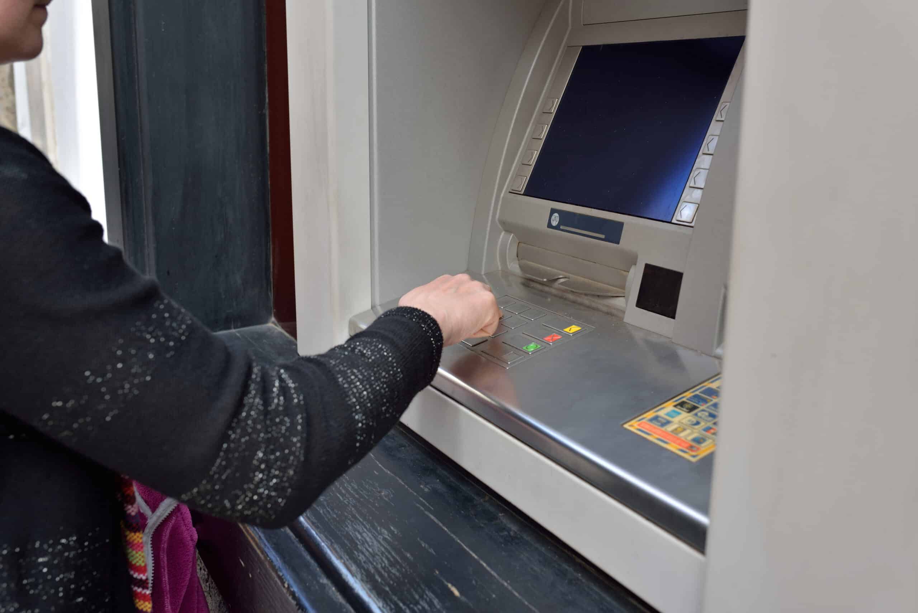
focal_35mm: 35
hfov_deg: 54.4
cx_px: 459
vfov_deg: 37.9
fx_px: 893
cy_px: 306
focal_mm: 35
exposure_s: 1/80
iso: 100
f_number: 6.3
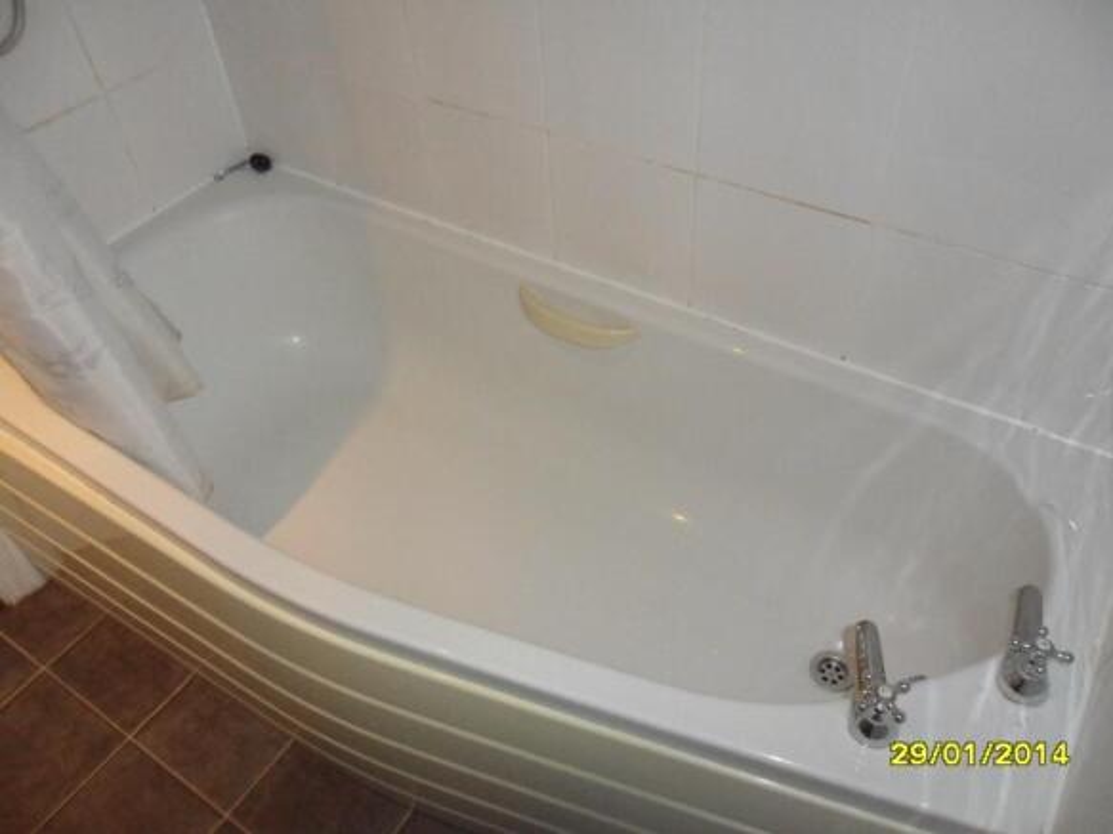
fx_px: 868
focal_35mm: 27
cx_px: 556
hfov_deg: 65.3
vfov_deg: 51.3
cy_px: 417
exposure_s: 1/45
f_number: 3.5
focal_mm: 4.9
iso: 400
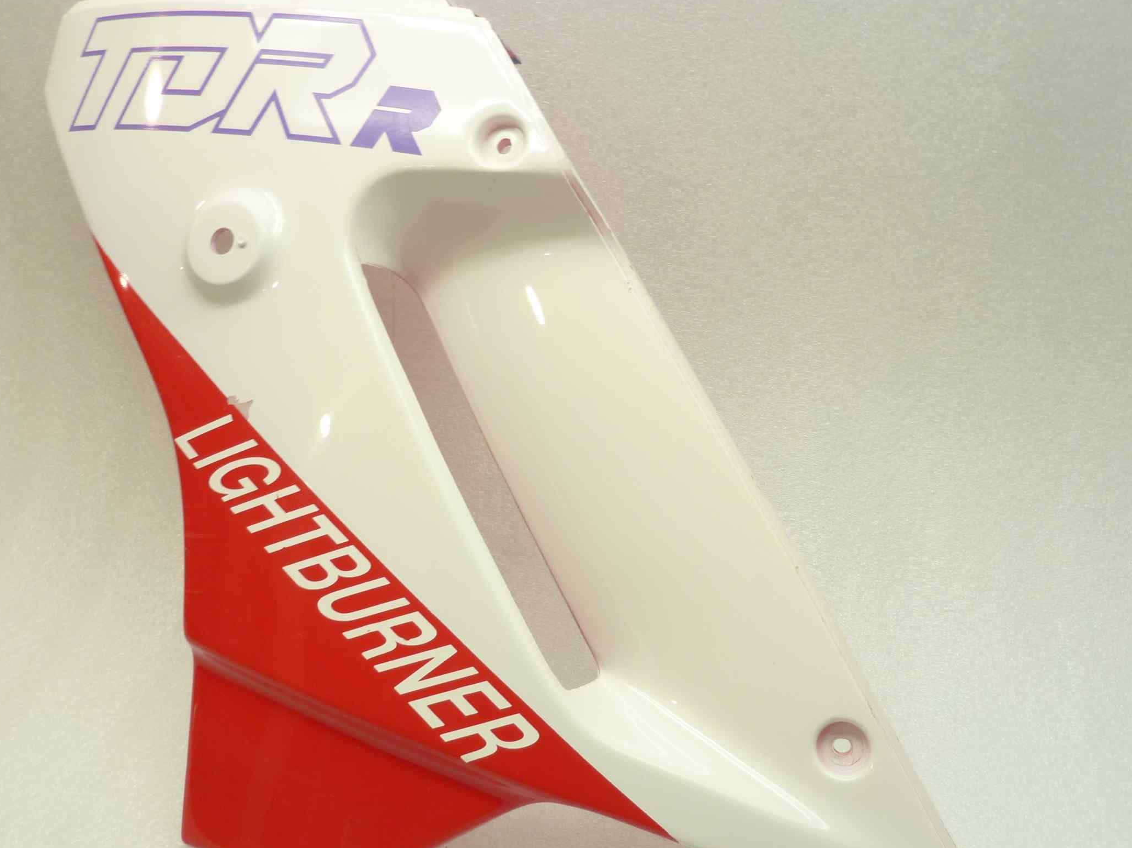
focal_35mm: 31
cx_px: 501
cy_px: 486
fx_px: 1014
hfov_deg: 58.2
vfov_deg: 45.3
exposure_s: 1/20
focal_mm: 4.1
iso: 80
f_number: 3.3
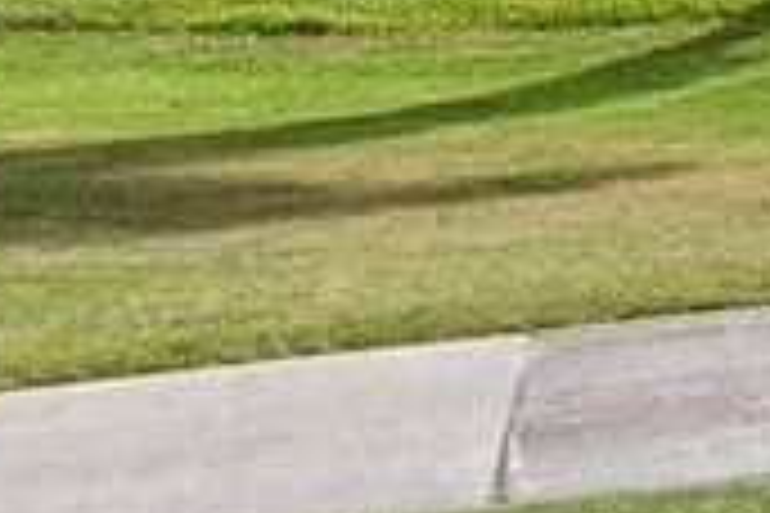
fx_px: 2844
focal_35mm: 133
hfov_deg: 12.7
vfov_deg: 9.8
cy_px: -425
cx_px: 1729
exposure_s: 1/100
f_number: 8
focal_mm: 14
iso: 50
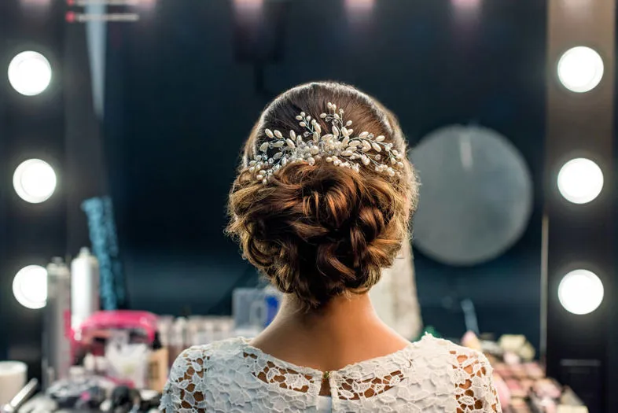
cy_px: 206
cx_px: 309
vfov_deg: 27.0
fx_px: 859
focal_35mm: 50
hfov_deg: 39.6
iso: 640
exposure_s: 1/125
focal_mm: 50
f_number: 4
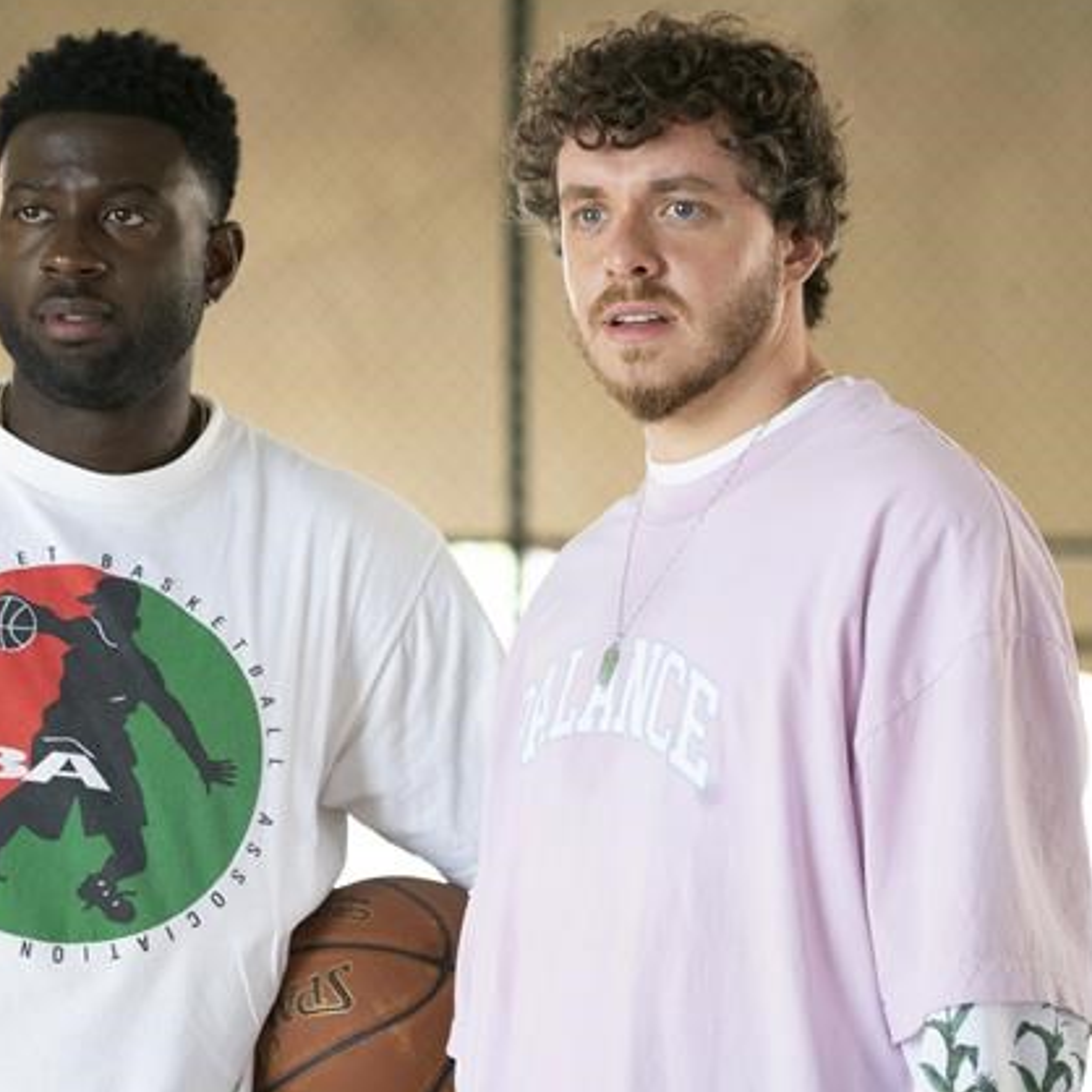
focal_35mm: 193
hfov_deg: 9.1
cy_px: 536
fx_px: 6888
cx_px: 366
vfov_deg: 9.1
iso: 3200
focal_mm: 146
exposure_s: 1/250
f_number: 5.6
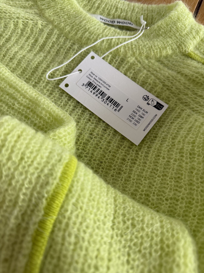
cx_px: 102
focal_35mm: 24
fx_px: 189
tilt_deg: -72.1
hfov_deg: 56.8
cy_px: 136
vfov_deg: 71.6
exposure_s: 1/121
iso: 160
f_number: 1.78
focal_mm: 6.76
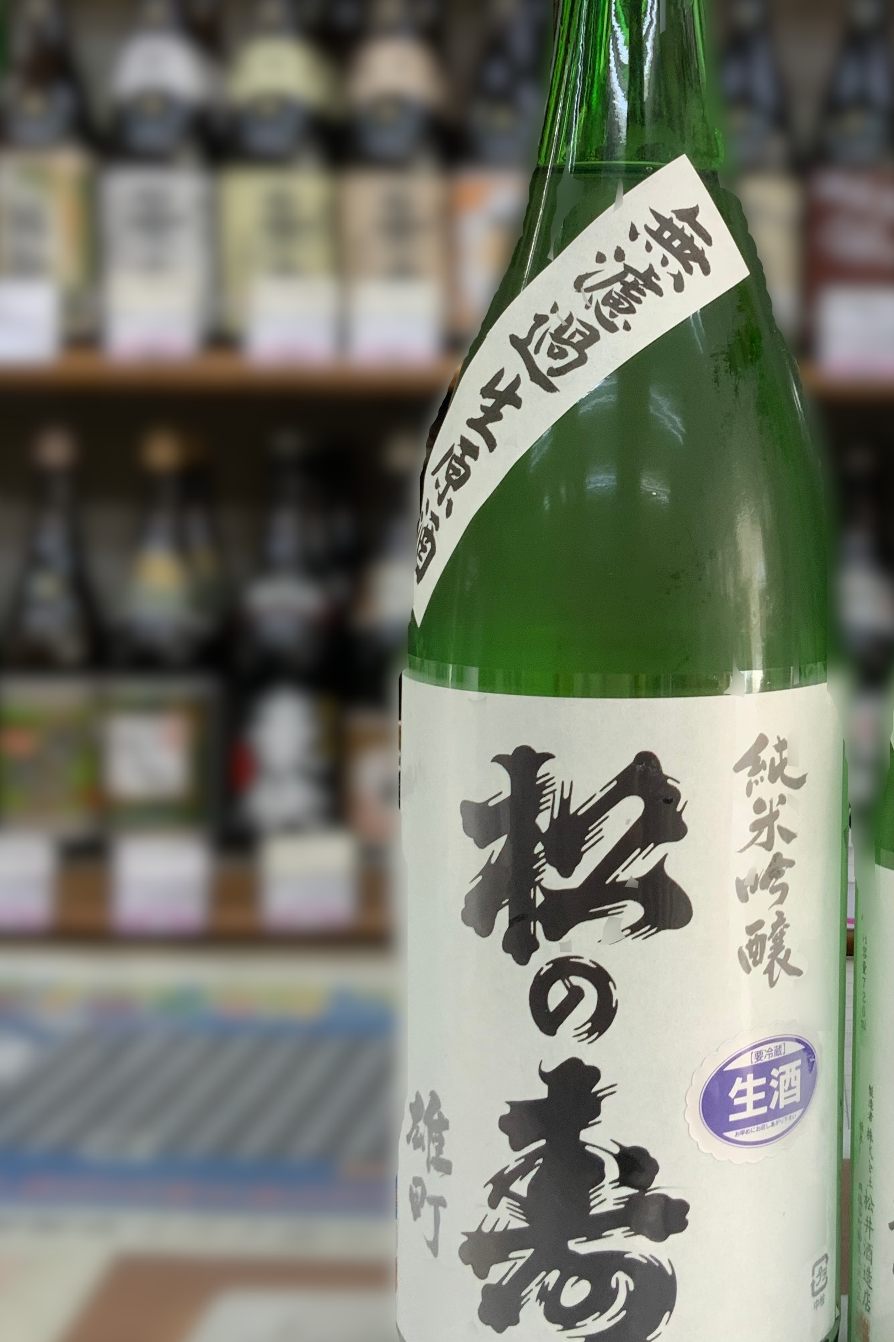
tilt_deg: -4.2
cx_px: 804
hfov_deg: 26.1
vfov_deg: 39.5
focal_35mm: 50
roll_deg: -1.0
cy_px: 558
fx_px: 1863
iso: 32
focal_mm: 3
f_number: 1.8
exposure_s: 1/50
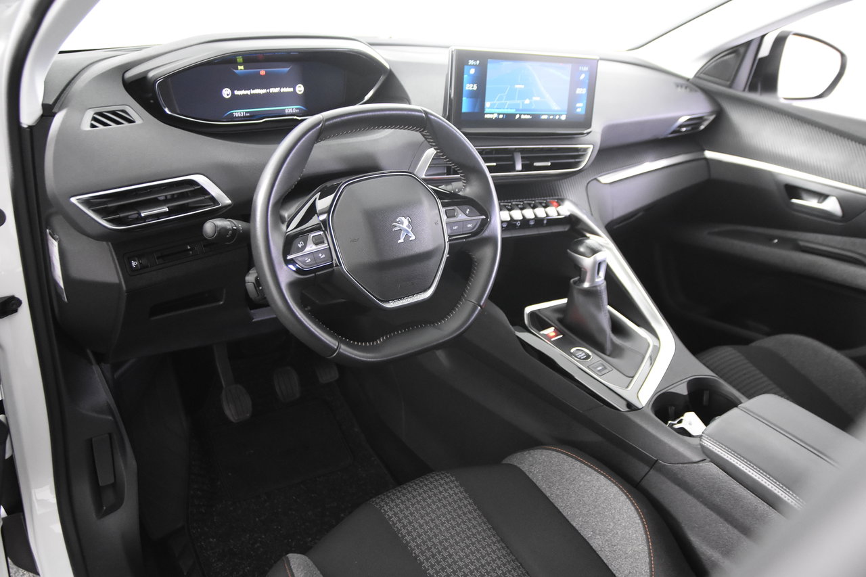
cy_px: 288
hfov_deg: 61.9
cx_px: 433
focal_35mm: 30
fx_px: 722
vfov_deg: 43.6
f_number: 2.8
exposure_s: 1/30
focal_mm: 20
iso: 3200
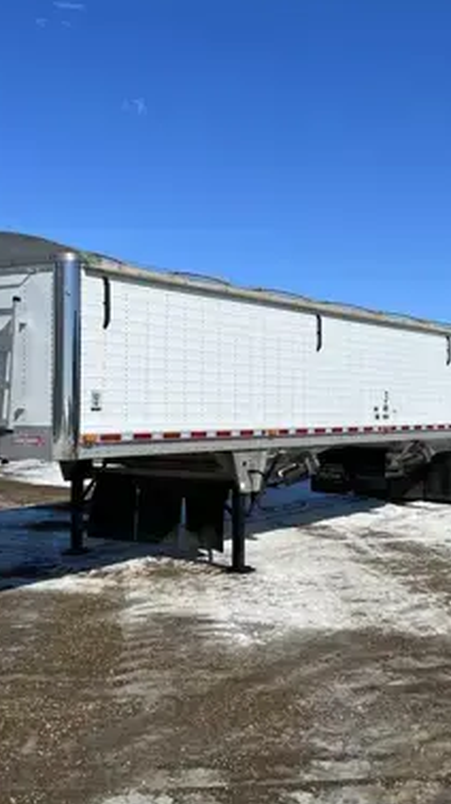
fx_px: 1023
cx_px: 206
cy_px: 370
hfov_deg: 24.9
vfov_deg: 42.9
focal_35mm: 48
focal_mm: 5.7
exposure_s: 1/11364
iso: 50
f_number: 1.5
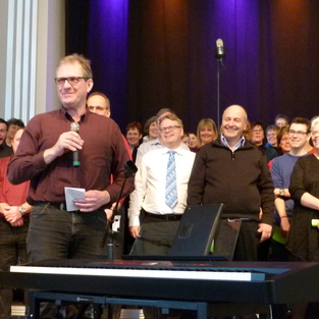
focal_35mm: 65
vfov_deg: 26.4
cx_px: 114
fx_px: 678
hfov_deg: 26.4
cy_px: 206
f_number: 3.1
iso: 400
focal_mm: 6.5
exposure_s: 1/30
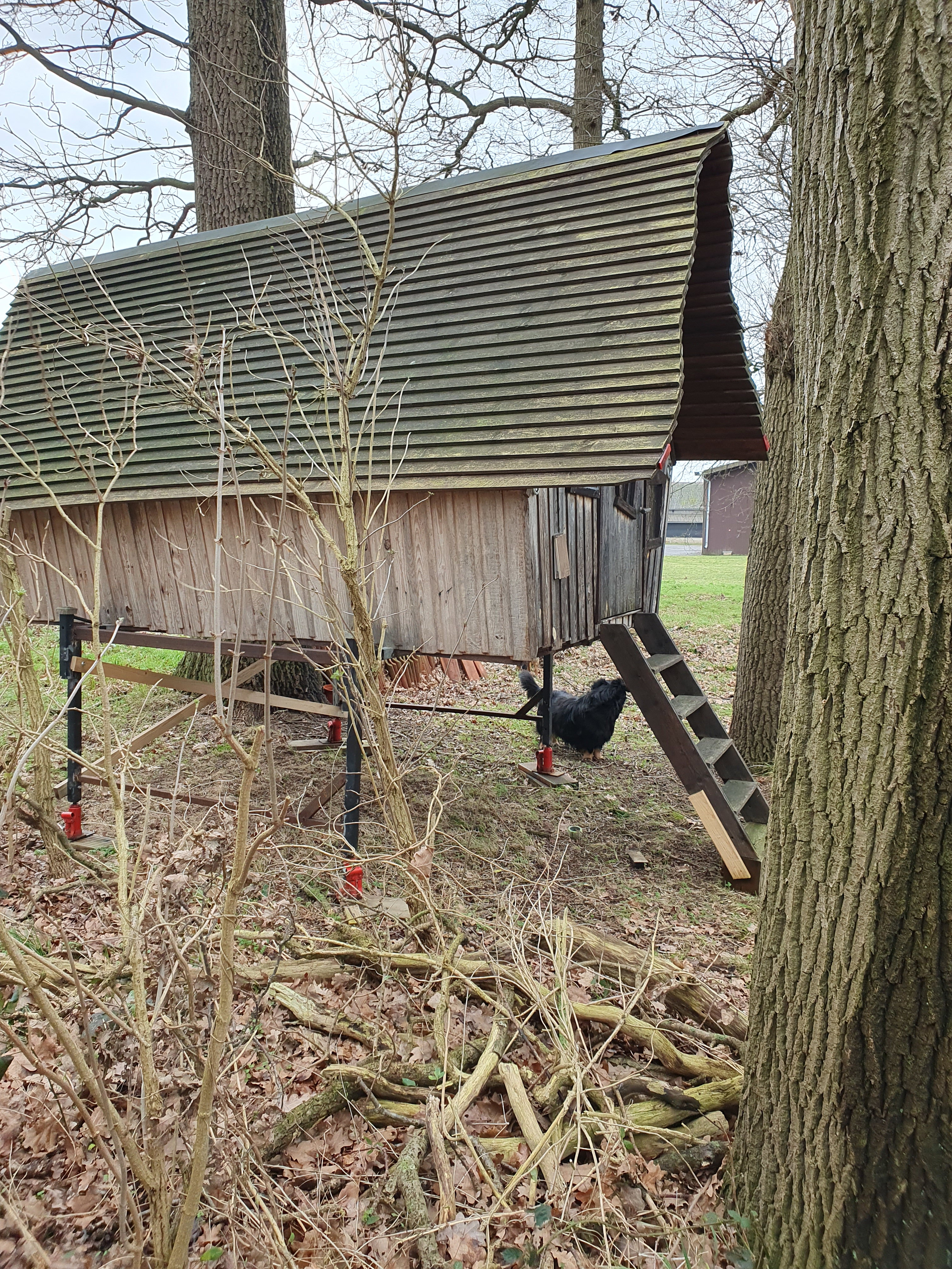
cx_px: 476
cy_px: 634
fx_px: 953
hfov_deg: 53.1
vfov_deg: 67.3
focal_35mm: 26
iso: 64
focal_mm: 4.32
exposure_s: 1/100
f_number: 2.4
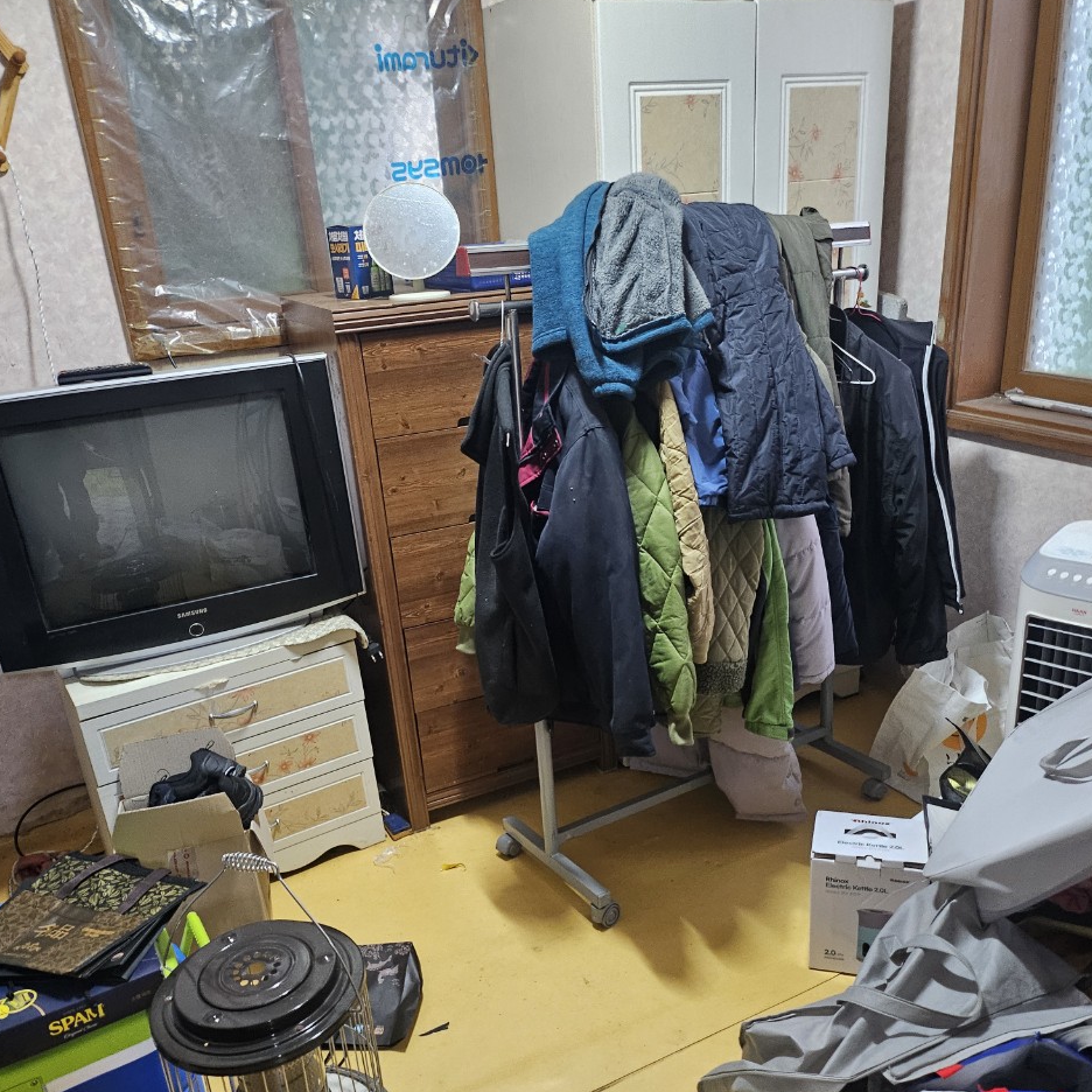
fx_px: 1035
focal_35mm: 29
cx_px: 554
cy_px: 626
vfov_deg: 55.4
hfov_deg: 55.6
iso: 640
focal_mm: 5
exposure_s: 1/60.2
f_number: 1.8
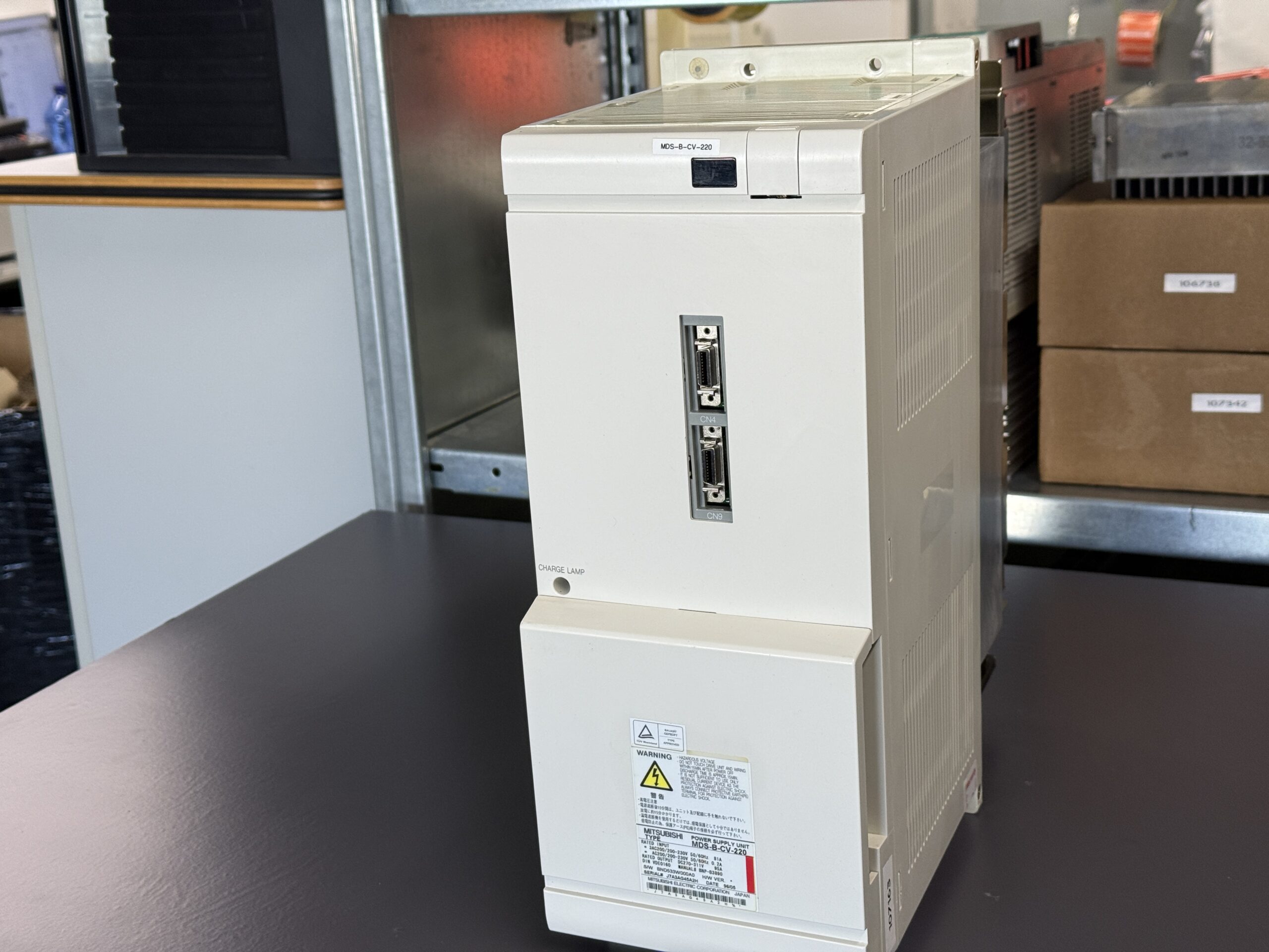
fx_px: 1760
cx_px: 634
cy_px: 476
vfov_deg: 30.3
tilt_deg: -16.9
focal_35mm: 48
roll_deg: +3.6
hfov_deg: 39.7
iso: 64
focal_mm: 6.76
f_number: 1.78
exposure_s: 1/50
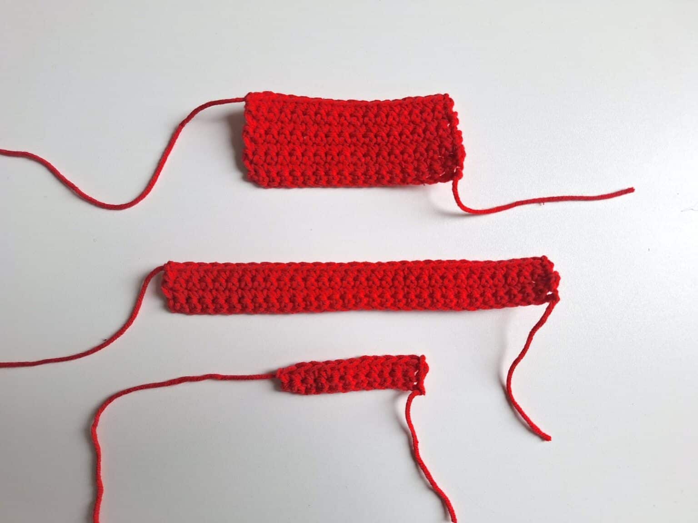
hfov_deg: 73.9
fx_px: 464
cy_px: 262
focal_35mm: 23
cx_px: 349
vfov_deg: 58.9
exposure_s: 1/40
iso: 125
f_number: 1.8
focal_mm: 5.54
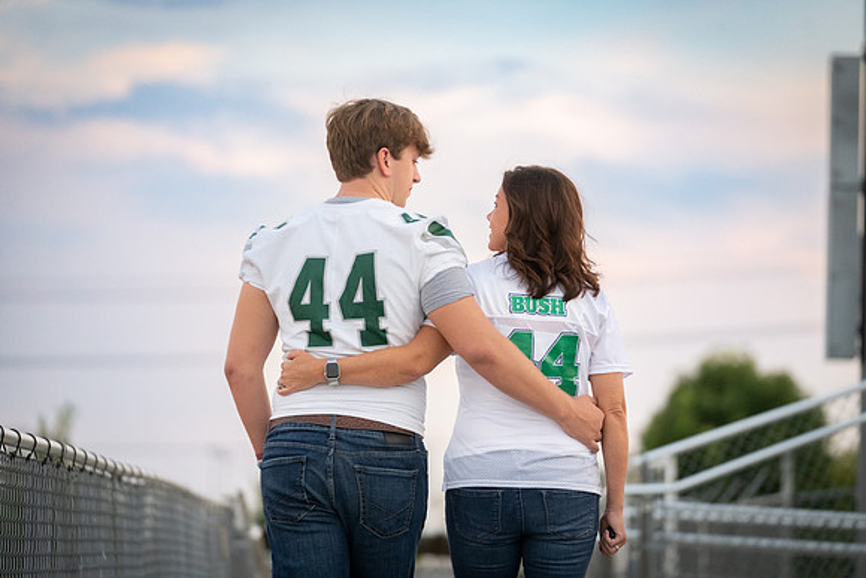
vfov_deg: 9.2
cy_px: 289
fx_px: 3609
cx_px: 433
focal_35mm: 150
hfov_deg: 13.7
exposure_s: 1/1250
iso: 4000
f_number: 2.8
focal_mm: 150
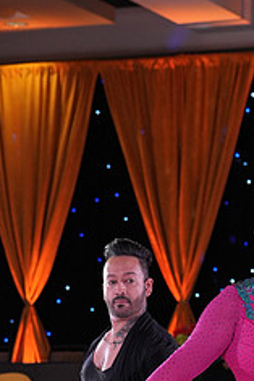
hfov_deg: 7.9
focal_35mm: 173
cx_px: 240
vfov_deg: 11.7
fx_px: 1828
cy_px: 438
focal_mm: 70
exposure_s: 1/400
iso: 1250
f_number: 4
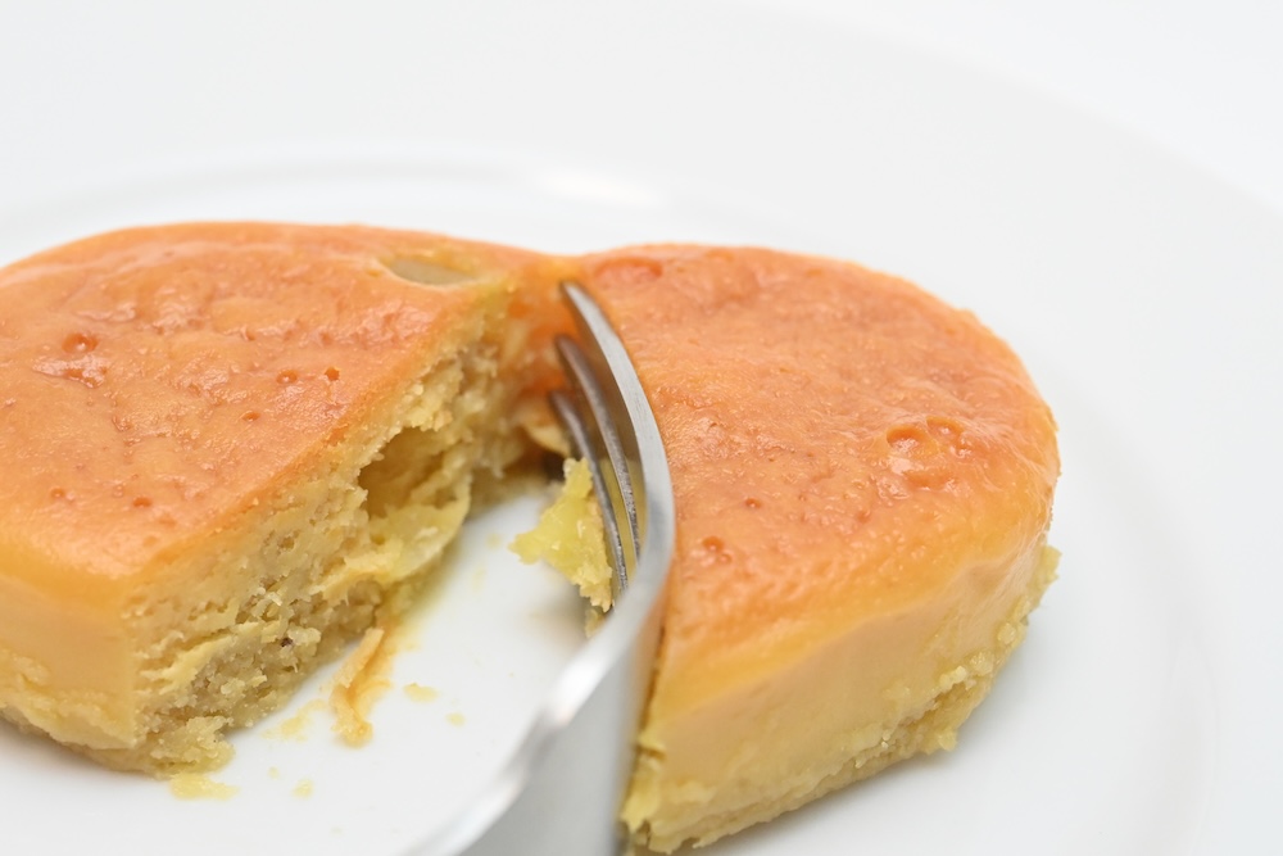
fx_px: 2138
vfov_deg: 22.6
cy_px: 428
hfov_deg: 33.4
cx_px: 642
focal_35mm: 60
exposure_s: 1/250
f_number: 11
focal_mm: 60
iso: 6400
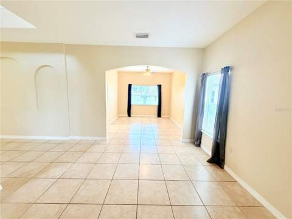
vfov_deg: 85.7
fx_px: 118
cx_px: 146
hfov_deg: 102.1
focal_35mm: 14
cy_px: 110
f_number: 2.2
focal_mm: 2.22
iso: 320
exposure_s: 1/120
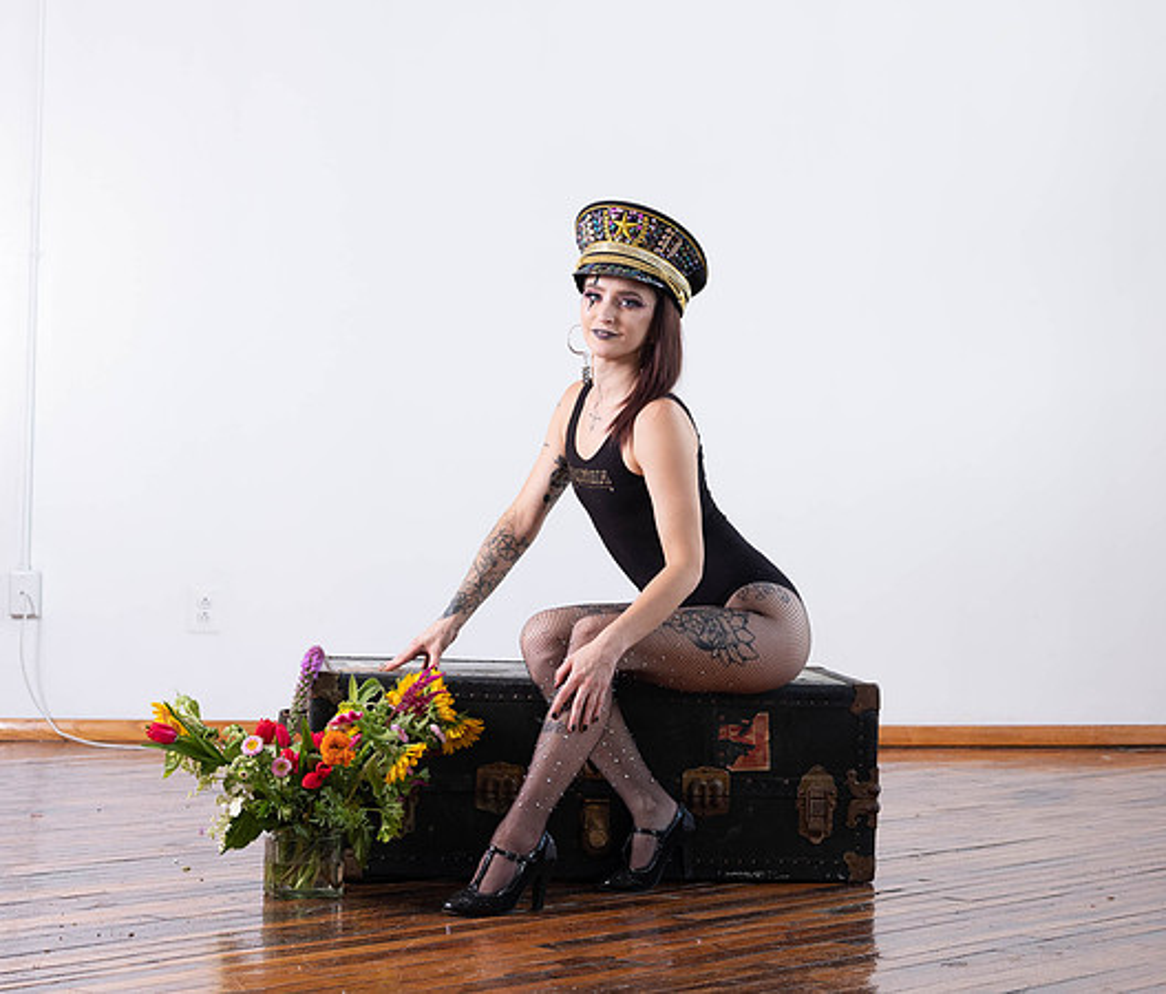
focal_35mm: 83
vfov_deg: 19.3
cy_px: 471
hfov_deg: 22.4
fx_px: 2923
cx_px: 803
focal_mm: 63
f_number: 5.6
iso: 500
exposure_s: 1/80
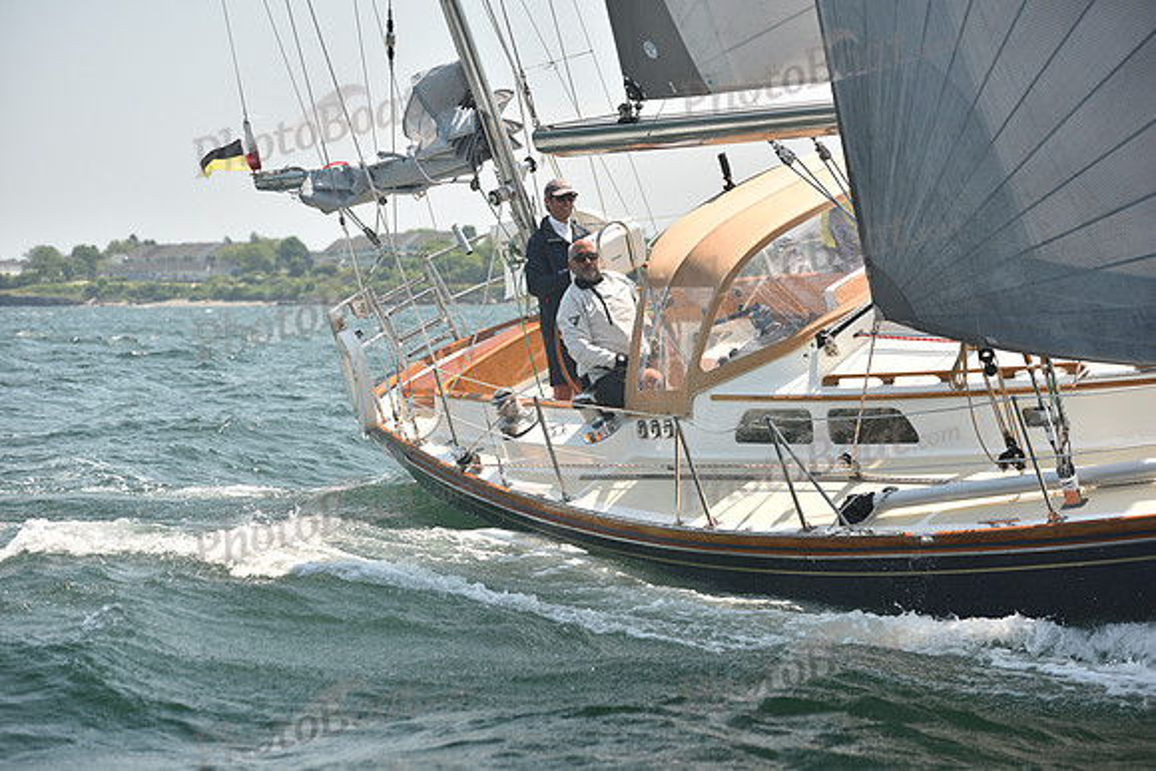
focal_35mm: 100
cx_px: 578
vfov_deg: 13.7
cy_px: 386
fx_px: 3212
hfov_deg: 20.4
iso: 250
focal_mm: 100
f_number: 4.5
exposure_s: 1/640
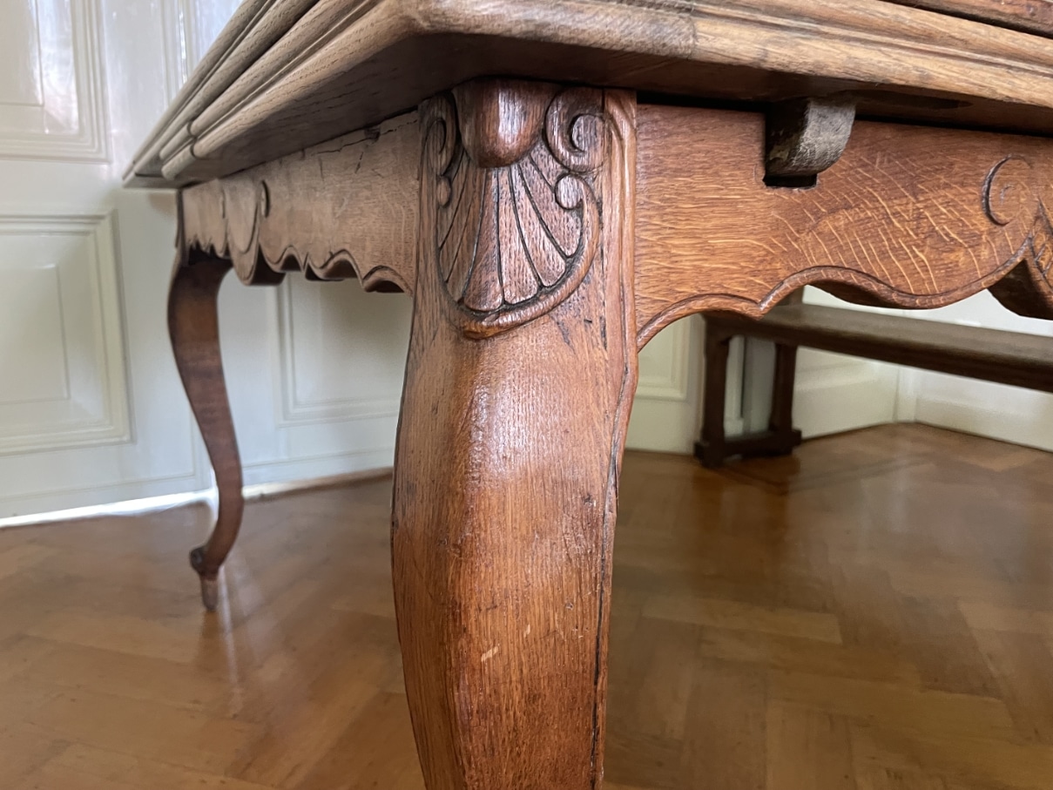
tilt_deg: -11.2
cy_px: 395
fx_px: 791
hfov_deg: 67.3
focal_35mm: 26
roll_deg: -0.2
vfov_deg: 53.1
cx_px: 526
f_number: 1.6
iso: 250
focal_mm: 4.2
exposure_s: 1/60
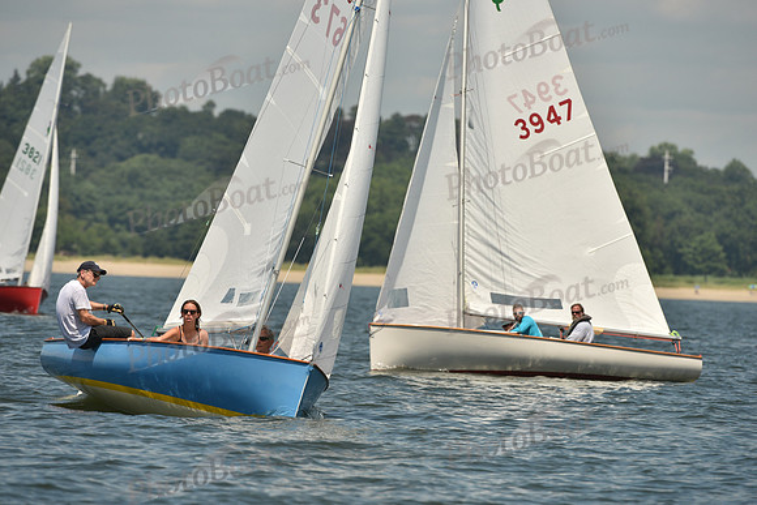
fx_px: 8413
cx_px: 378
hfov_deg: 5.2
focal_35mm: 400
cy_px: 252
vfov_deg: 3.4
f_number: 7.1
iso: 250
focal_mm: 400
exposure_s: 1/1250
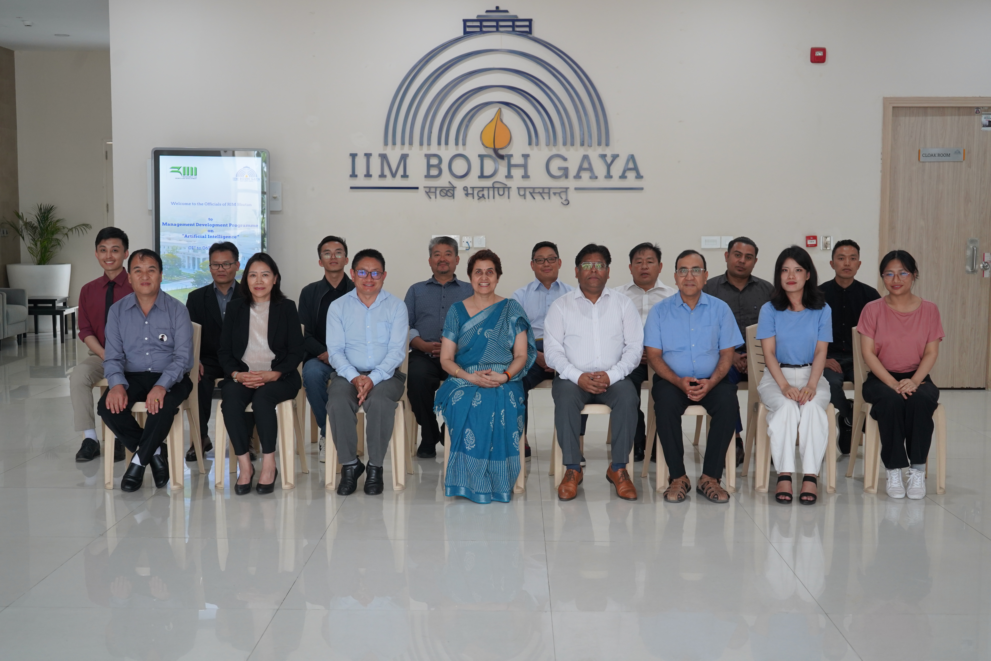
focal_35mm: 43
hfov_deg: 45.4
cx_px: 496
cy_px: 330
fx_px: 1184
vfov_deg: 31.2
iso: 1000
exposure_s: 1/160
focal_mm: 43
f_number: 4.5
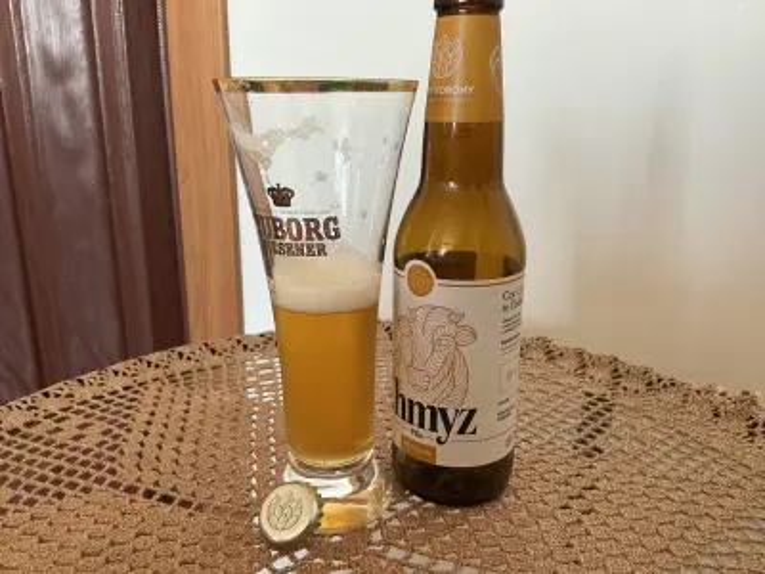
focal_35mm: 29
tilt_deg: -17.1
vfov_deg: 48.2
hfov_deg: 61.7
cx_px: 382
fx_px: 641
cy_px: 287
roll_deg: -1.6
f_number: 1.8
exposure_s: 1/60
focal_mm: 3
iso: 125
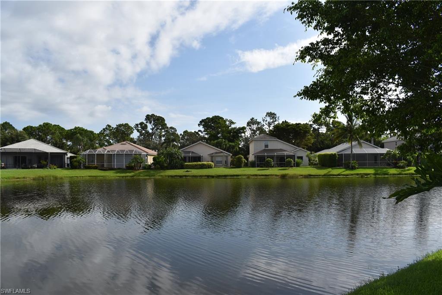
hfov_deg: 67.4
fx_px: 332
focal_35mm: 27
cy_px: 148
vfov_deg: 47.9
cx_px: 221
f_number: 9
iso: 100
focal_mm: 18
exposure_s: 1/320
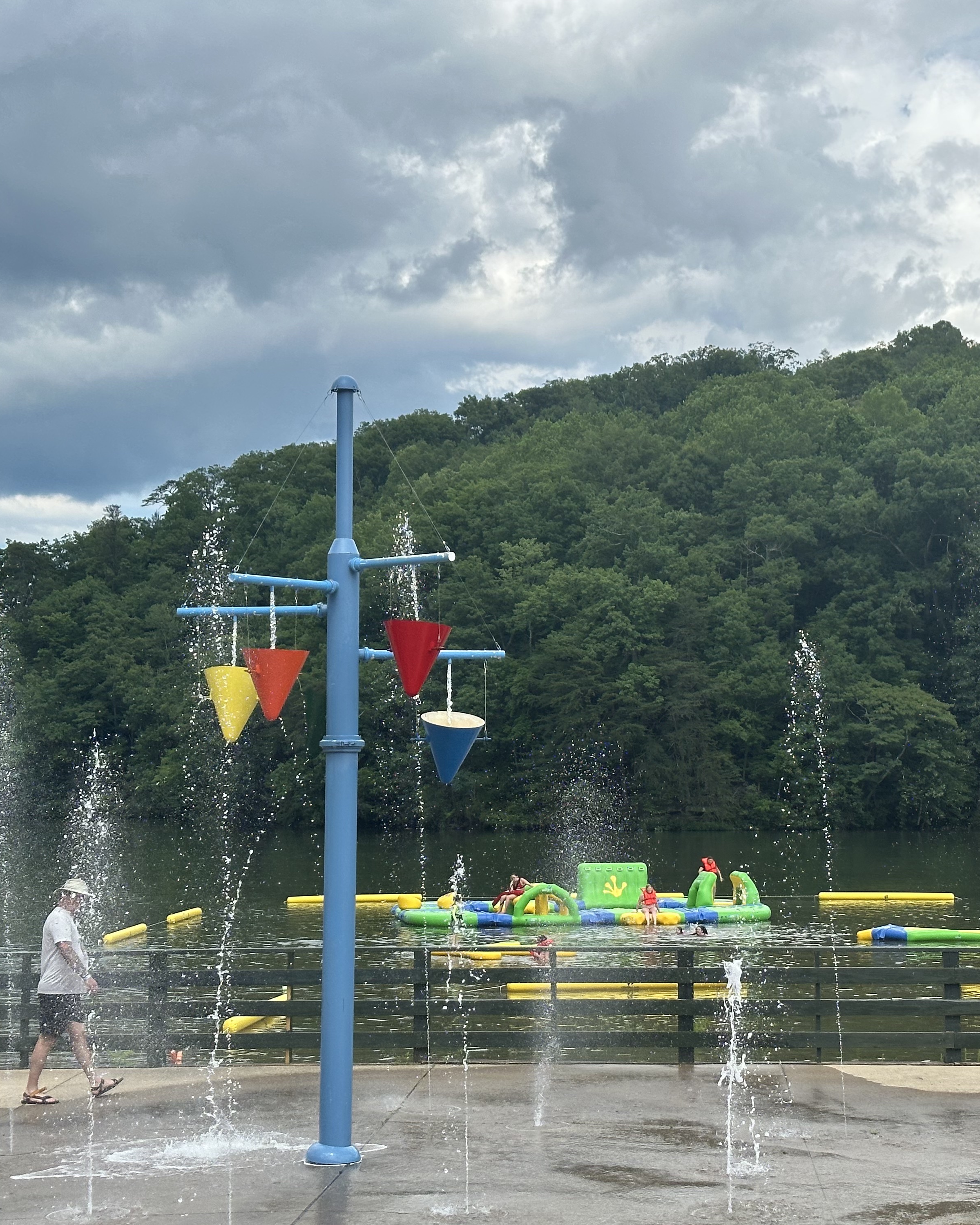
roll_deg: +0.1
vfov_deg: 30.0
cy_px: 614
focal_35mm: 63
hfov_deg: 24.1
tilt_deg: +3.8
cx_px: 616
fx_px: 2284
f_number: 1.78
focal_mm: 6.86
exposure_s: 1/3597
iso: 64
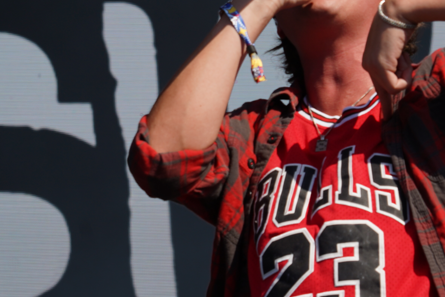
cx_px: 338
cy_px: 74
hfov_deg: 8.6
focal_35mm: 239
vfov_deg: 5.7
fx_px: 2954
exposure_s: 1/400
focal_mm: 94
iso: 100
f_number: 8
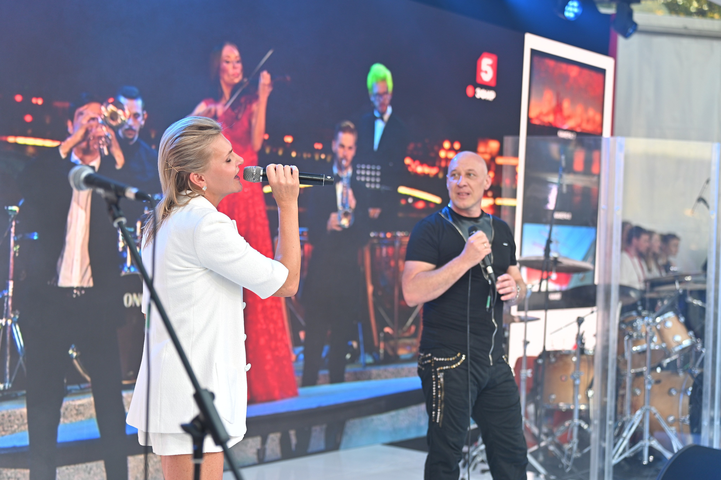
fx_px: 1101
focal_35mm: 55
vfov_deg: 24.6
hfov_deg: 36.3
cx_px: 360
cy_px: 240
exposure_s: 1/125
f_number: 2.5
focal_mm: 55
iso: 110
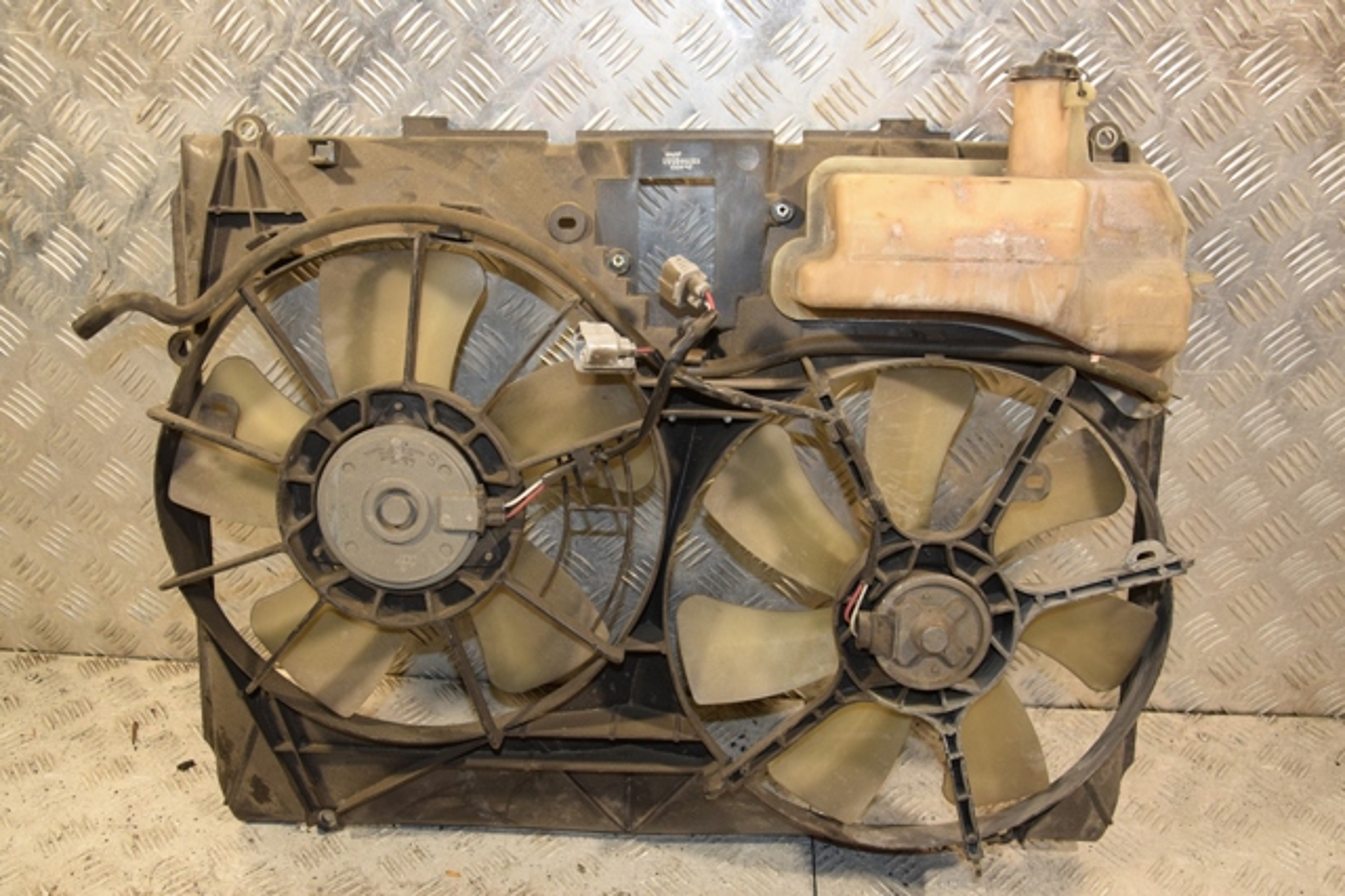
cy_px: 448
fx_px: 1176
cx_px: 672
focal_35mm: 32
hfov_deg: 59.5
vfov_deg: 41.7
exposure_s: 1/160
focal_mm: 21
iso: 800
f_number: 5
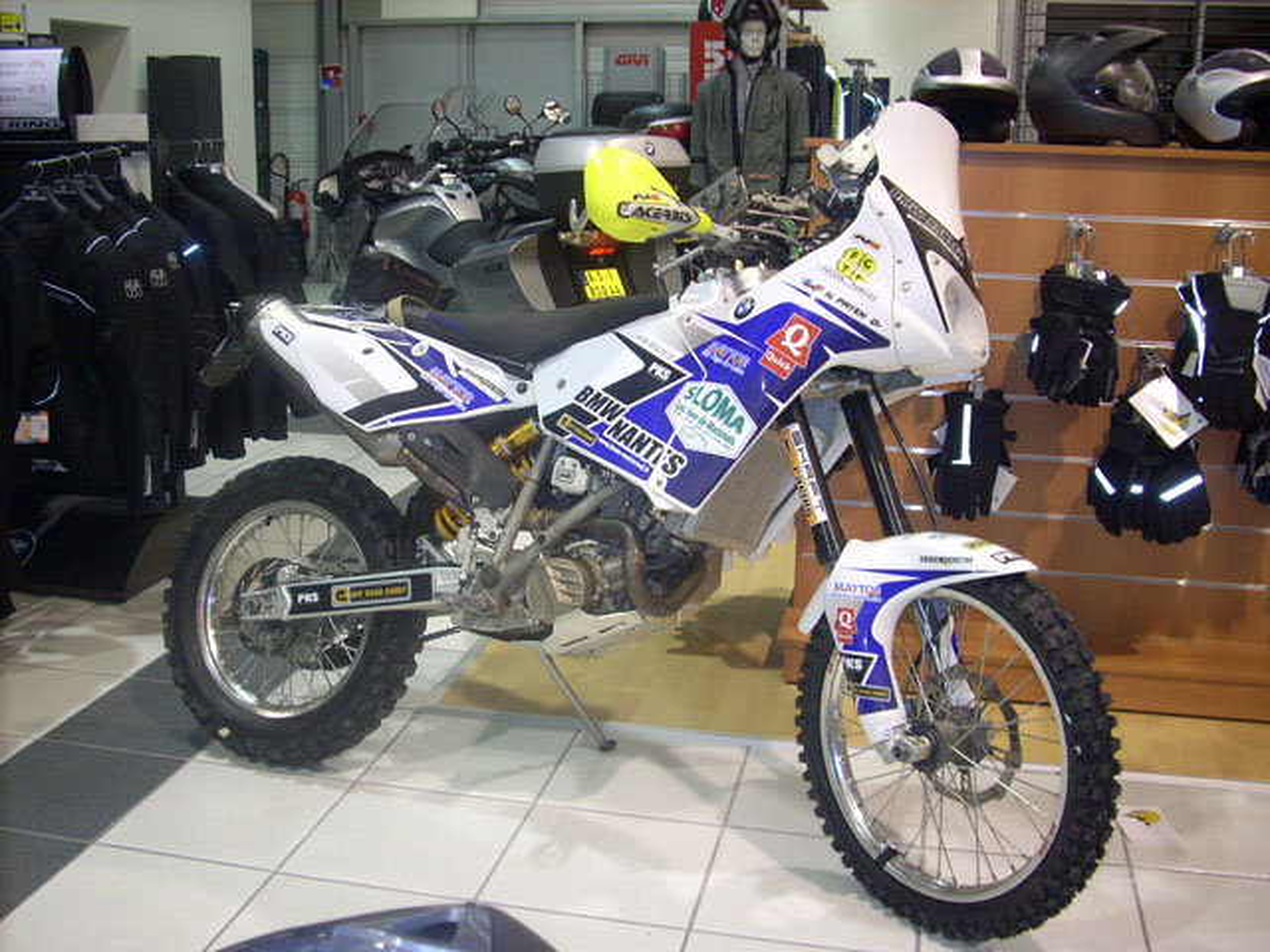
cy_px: 476
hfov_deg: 50.1
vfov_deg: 38.7
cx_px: 635
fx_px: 1357
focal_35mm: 37
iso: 259
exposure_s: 1/30
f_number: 2.8
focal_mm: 6.2
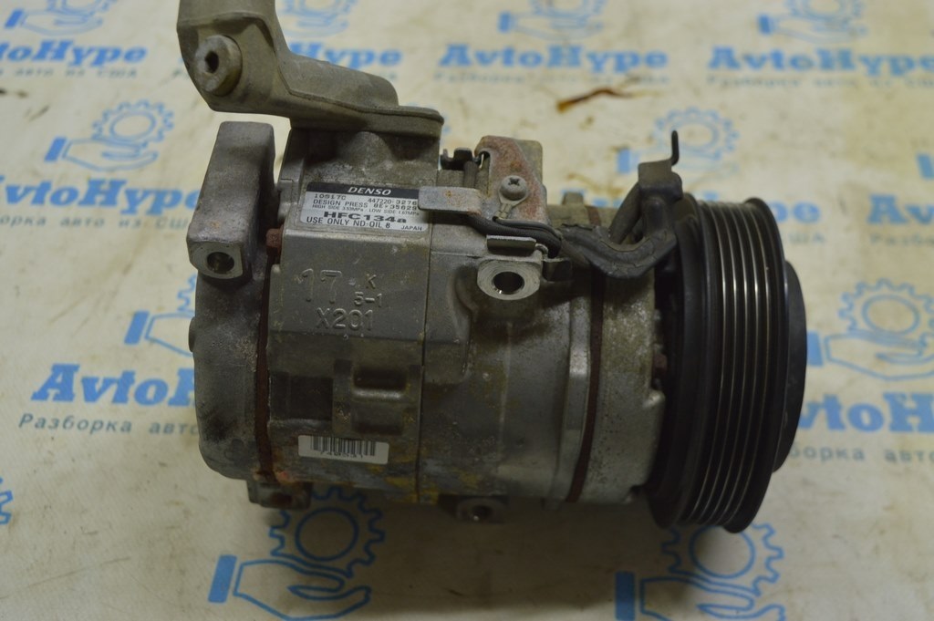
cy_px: 310
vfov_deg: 28.9
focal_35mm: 46
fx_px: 1205
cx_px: 467
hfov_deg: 42.4
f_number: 5.6
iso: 400
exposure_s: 1/40
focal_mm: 31
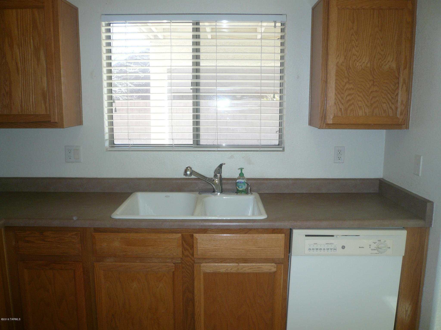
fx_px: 357
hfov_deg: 63.4
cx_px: 220
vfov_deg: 49.7
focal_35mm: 28
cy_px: 165
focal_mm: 4.6
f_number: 2.8
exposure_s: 1/80
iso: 100
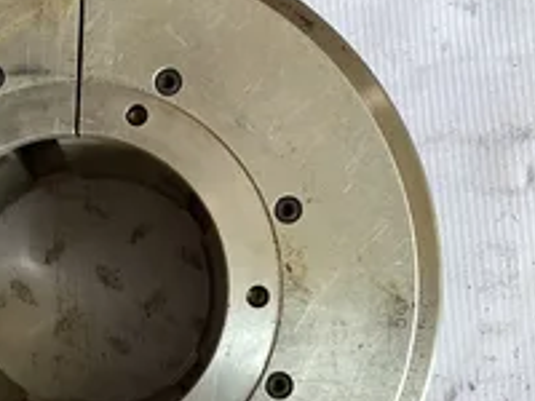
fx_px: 958
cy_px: 315
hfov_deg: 30.0
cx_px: 62
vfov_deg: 23.3
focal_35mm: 62
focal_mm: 3.3
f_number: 2.4
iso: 80
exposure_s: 1/100
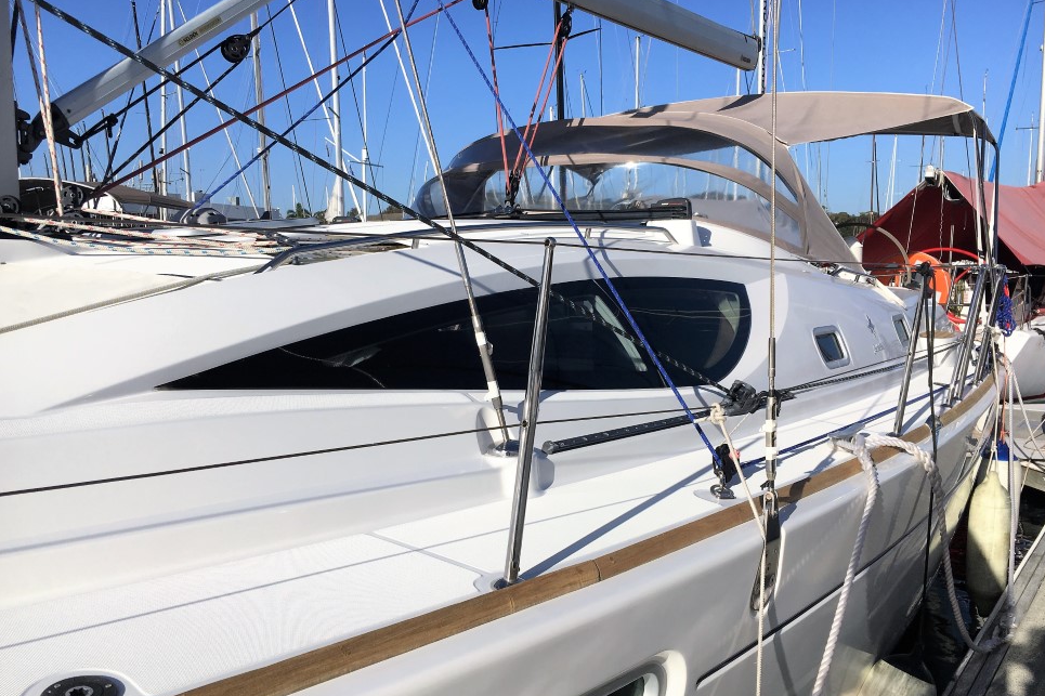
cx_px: 518
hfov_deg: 58.7
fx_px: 929
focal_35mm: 32
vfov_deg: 41.1
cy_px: 376
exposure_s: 1/3077
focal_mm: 4.15
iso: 25
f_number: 2.2
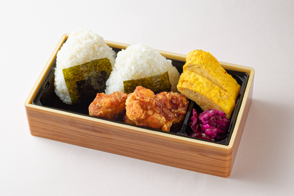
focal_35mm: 85
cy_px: 98
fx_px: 694
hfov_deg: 23.9
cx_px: 147
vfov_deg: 16.1
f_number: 14
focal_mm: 85
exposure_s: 1/125
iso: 100
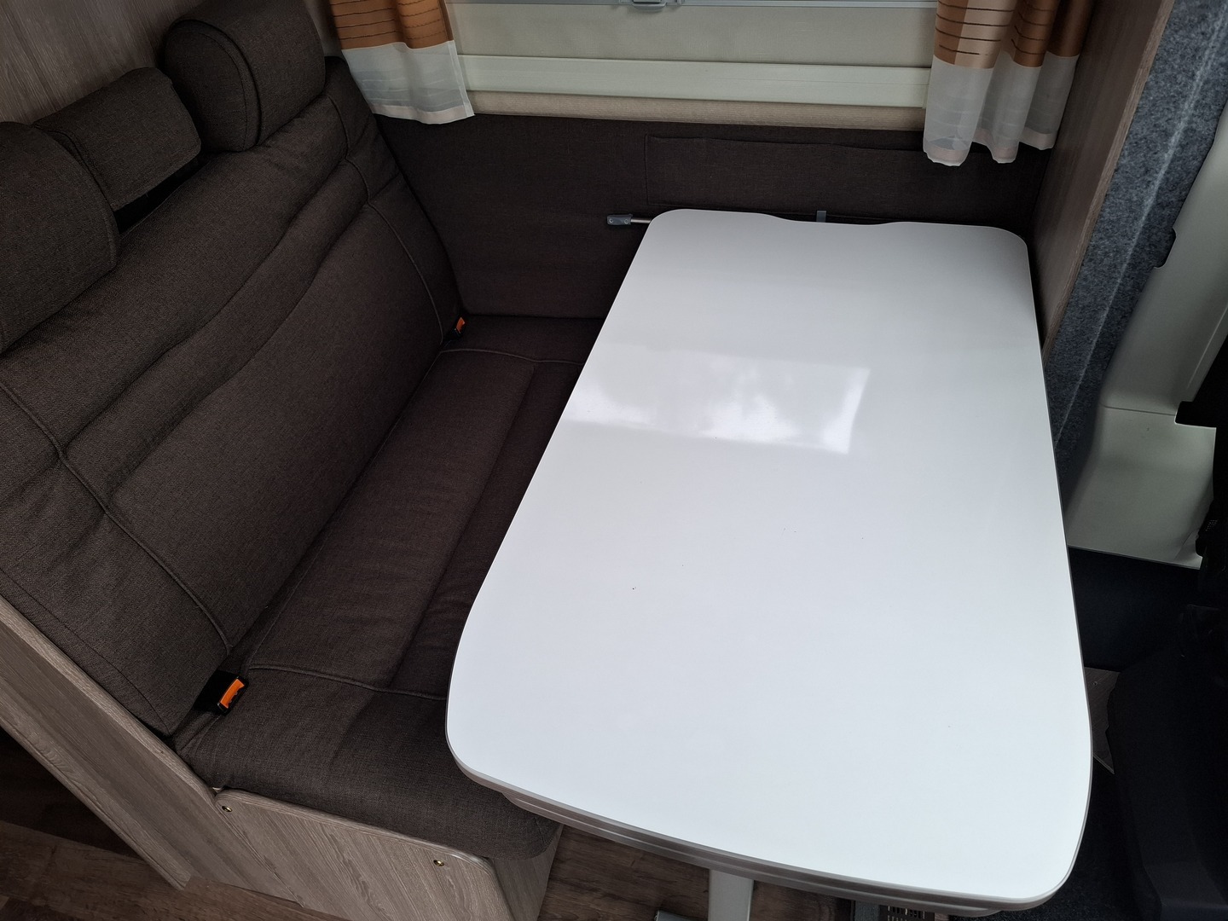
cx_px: 614
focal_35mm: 23
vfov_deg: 58.9
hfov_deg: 73.9
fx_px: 816
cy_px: 460
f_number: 1.8
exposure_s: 1/100
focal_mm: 5.54
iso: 50
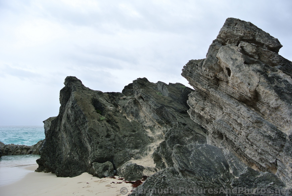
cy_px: 98
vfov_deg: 48.0
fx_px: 219
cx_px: 146
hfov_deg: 67.3
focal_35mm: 27
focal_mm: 10
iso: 100
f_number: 4
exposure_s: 1/320
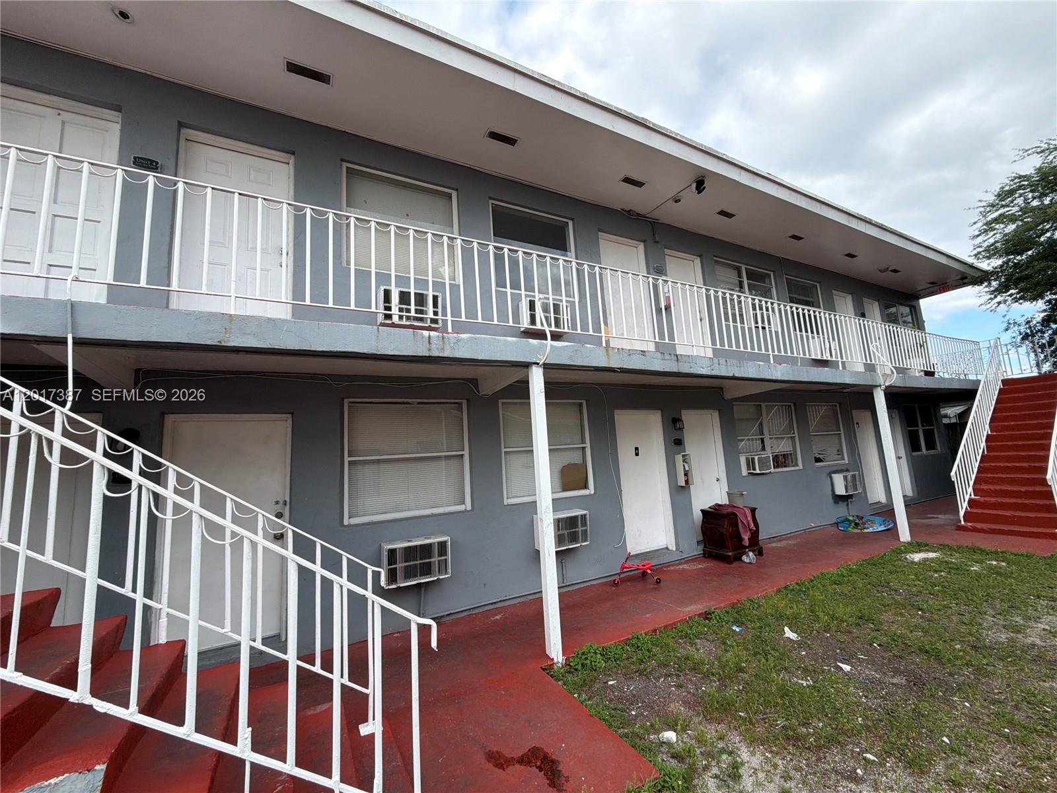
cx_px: 528
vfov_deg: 85.7
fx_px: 427
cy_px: 396
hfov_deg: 102.1
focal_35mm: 14
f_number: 2.2
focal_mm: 2.22
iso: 40
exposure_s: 1/531
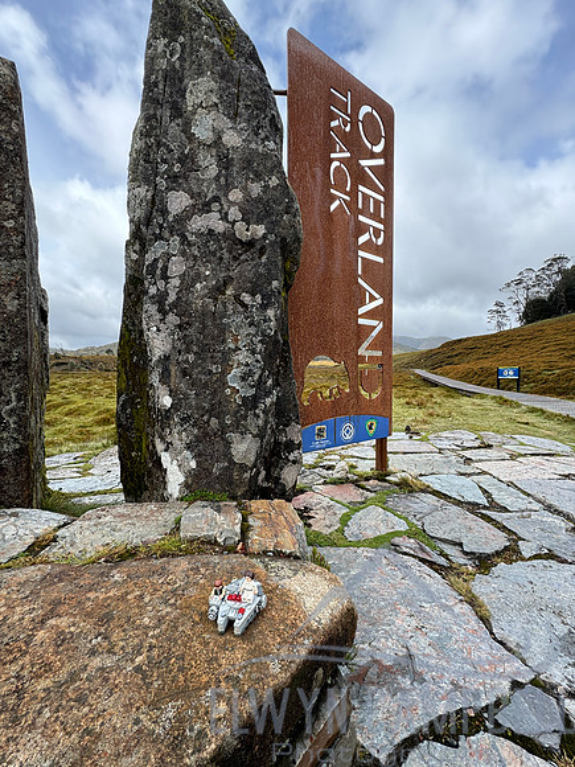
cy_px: 384
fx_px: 310
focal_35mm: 14
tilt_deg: -0.7
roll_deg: +0.2
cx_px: 288
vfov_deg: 102.1
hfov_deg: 85.7
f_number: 2.2
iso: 40
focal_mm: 2.22
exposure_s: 1/392
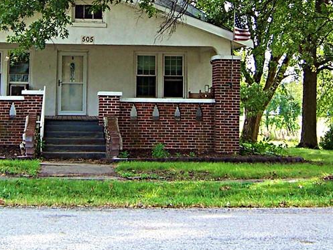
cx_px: 102
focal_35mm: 68
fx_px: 654
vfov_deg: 21.1
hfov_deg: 28.3
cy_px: 23
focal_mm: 5.5
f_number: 3.4
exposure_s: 1/90
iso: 80
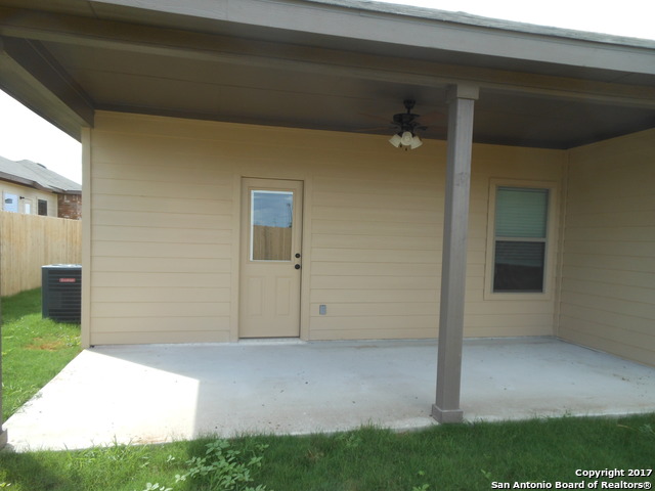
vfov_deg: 54.9
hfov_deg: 69.4
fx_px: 473
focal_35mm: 25
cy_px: 246
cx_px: 328
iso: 80
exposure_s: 1/320
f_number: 3.2
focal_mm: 4.5
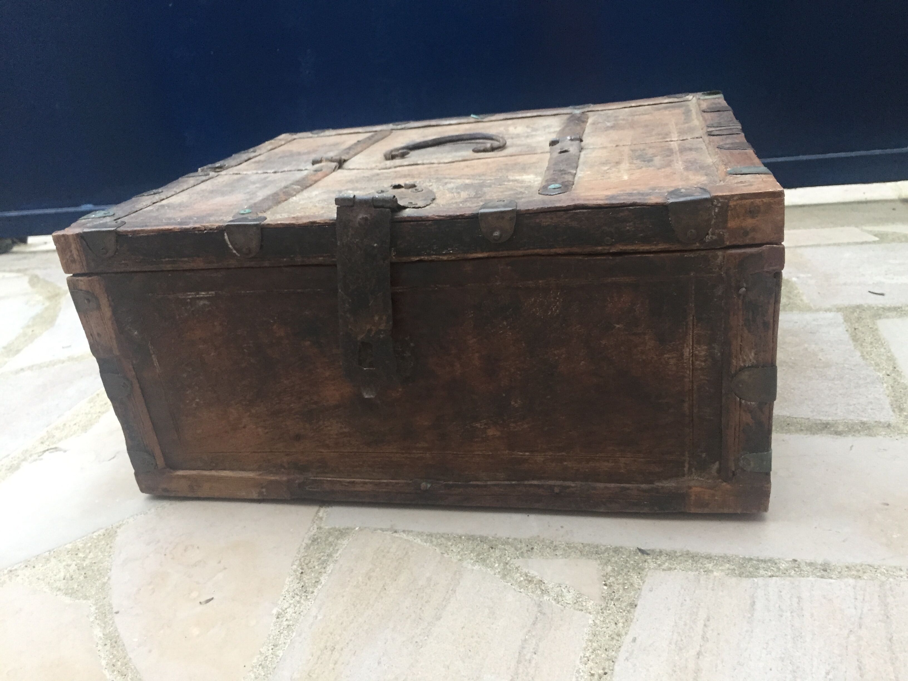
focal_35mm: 29
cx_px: 454
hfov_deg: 61.7
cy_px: 340
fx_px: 761
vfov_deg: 48.2
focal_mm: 4.15
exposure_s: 1/30
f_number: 2.2
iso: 125
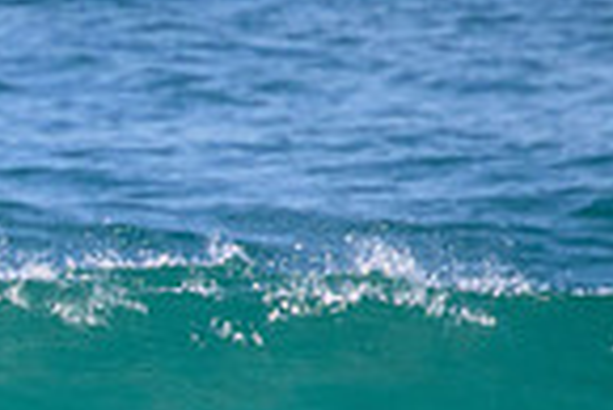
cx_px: -482
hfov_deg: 0.6
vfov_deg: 0.4
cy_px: 526
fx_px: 54440
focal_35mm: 3194
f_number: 11
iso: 2500
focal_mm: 800
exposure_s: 1/2000
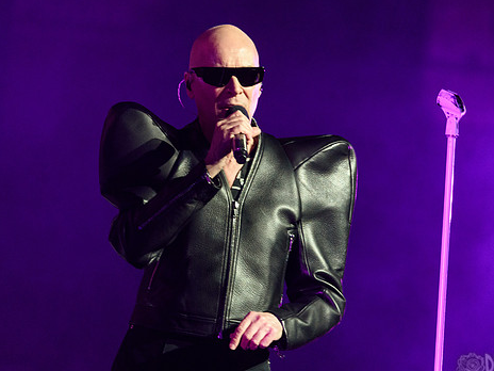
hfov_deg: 3.2
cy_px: 185
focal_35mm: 627
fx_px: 8948
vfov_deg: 2.4
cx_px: 225
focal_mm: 450
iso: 4000
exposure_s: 1/250
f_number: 6
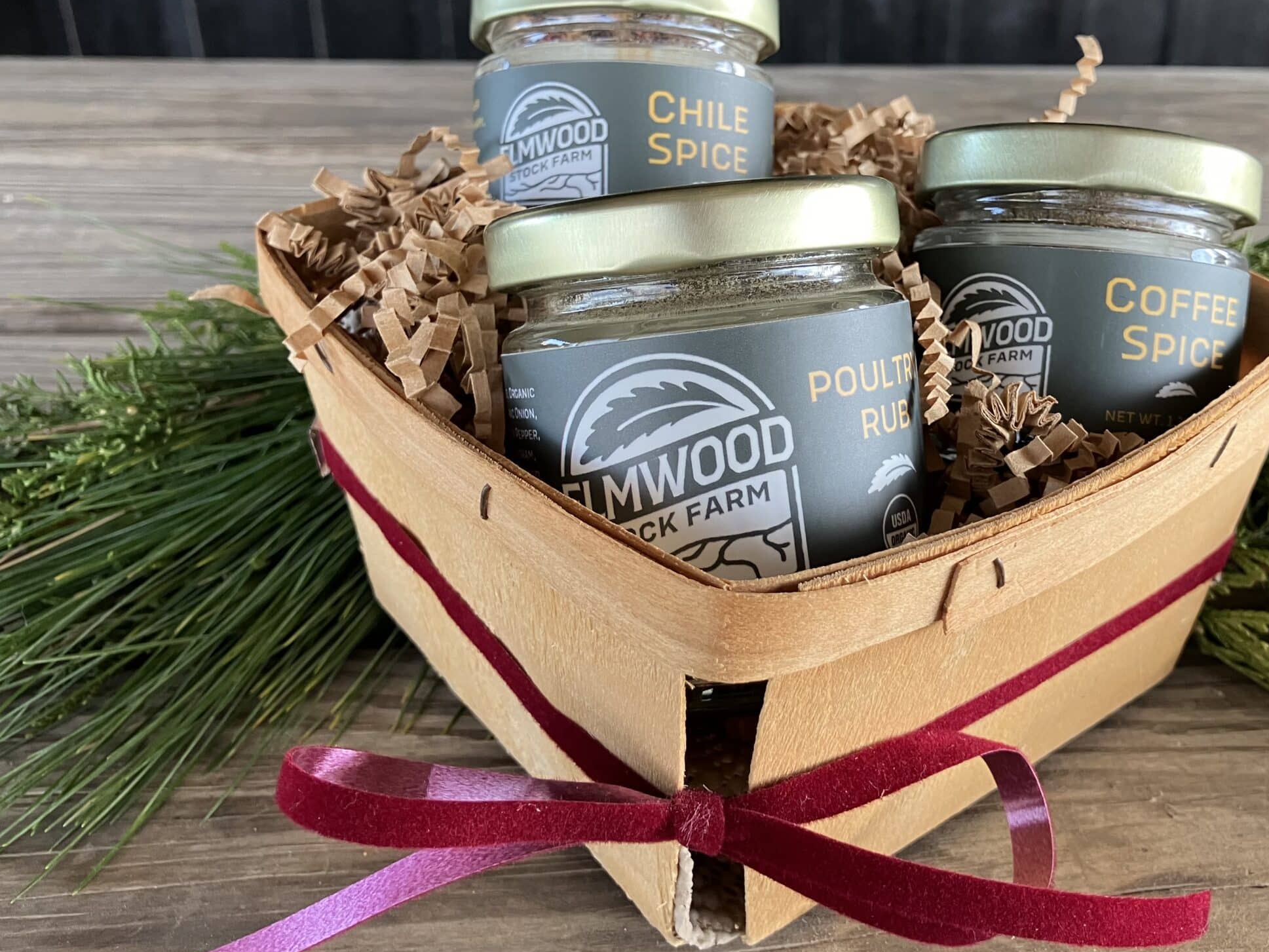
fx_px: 1356
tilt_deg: -28.2
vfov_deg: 38.5
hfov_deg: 49.8
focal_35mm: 37
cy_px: 382
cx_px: 765
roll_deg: +0.5
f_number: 1.8
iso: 80
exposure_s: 1/87
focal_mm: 3.99
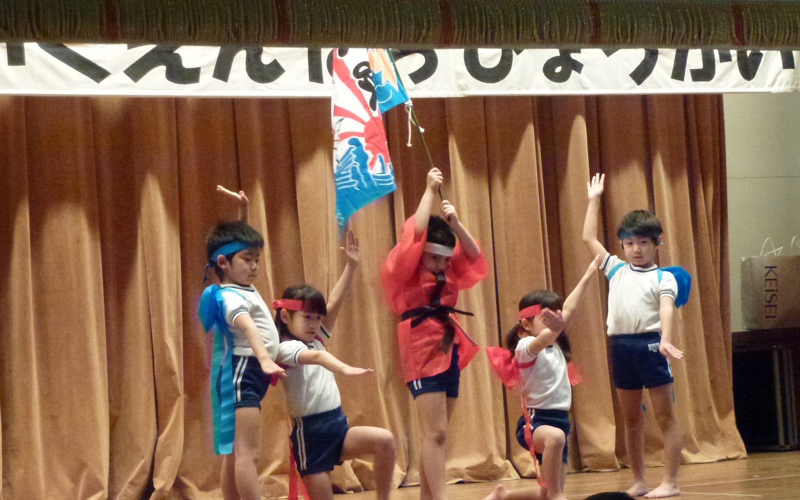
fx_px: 1962
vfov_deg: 14.5
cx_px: 366
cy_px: 332
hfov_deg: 23.0
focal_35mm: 90
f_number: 4.7
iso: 800
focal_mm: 13.6
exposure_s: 1/40
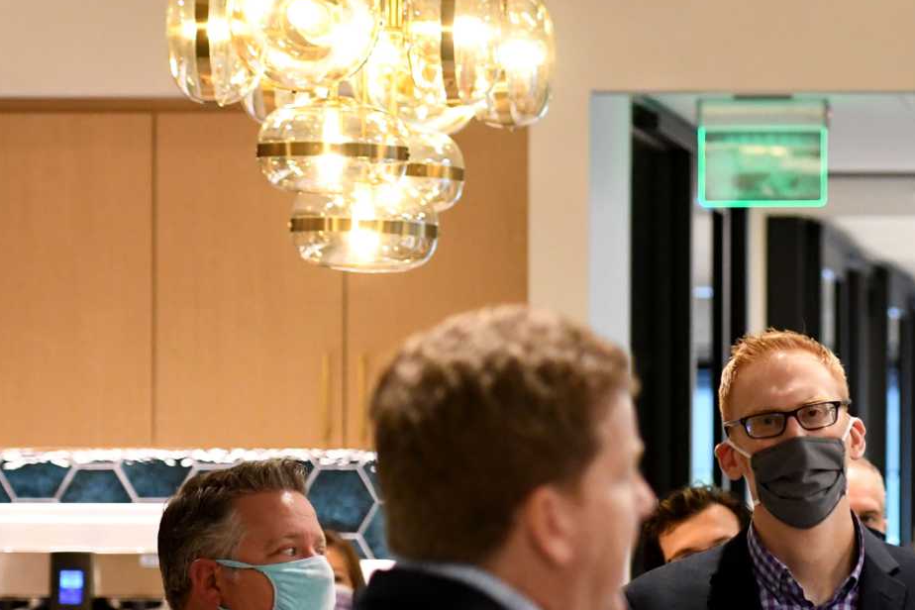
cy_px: 636
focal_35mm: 266
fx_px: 6760
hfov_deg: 7.7
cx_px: 913
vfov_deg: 5.2
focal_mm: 80
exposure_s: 1/200
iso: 3200
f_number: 2.8
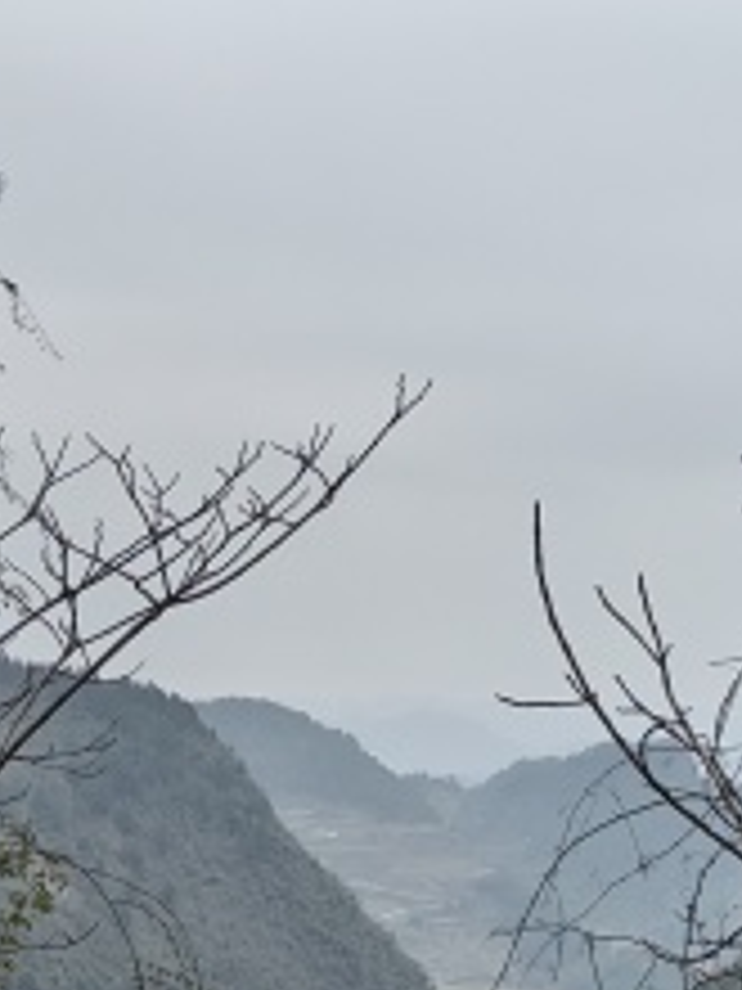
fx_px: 3744
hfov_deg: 11.3
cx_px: 342
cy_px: 1006
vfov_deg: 14.8
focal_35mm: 131
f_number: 2
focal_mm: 5.75
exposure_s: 1/1321
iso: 50
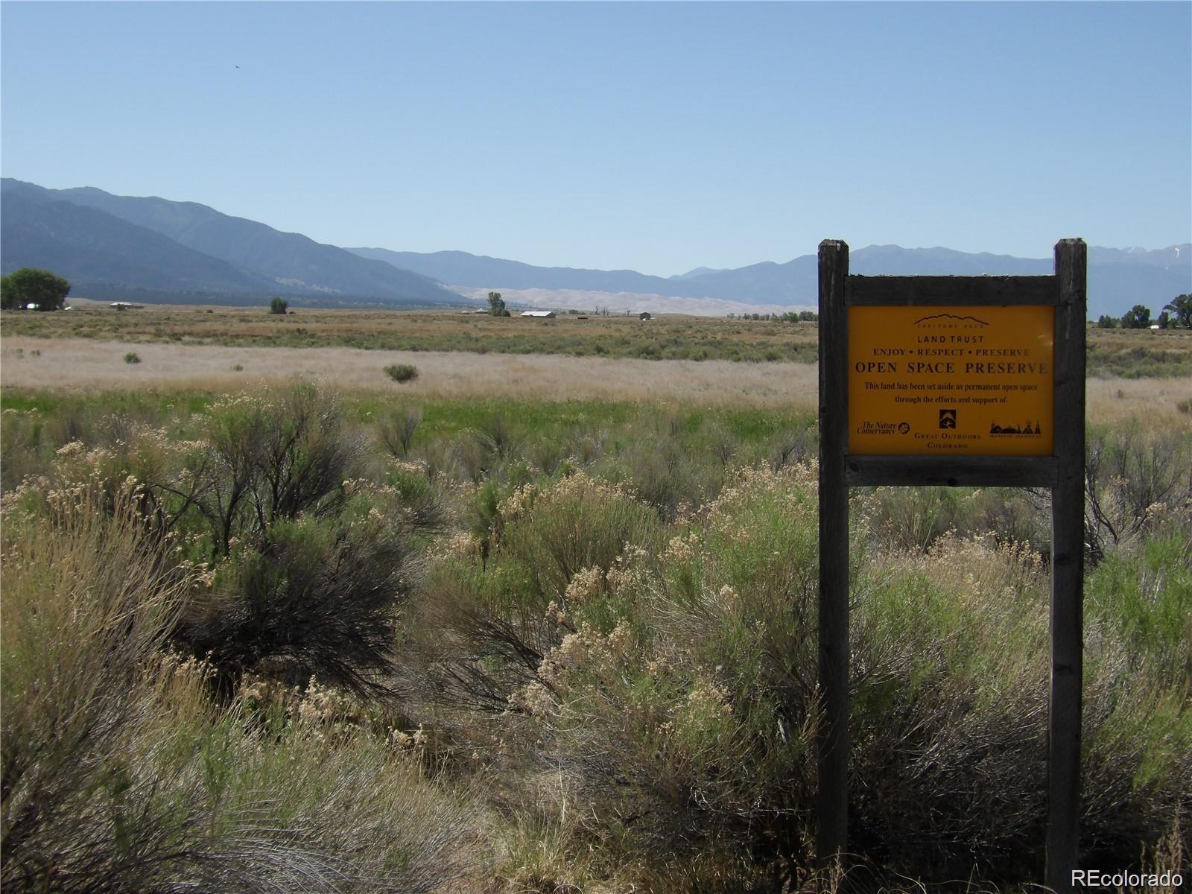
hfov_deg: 31.7
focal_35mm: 61
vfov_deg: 24.0
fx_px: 2101
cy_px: 447
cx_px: 596
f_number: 4.3
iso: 100
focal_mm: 10.9
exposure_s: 1/856
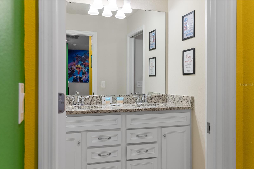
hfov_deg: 58.7
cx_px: 127
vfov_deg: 41.1
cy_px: 84
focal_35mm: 32
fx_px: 226
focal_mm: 32
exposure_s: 1/8
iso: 400
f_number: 5.6
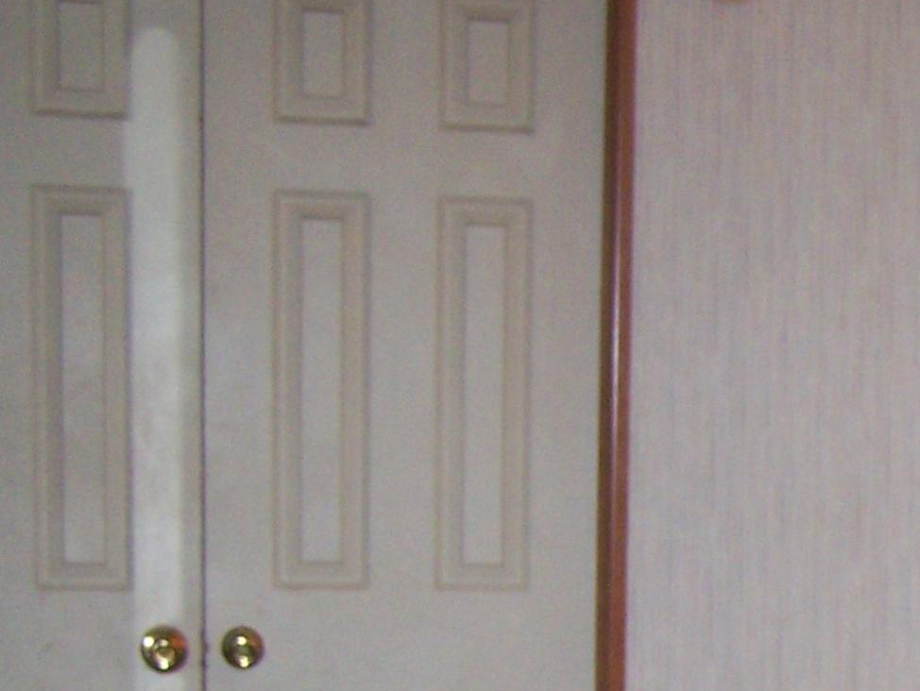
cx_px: 1235
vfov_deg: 12.3
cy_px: 860
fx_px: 3112
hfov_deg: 15.9
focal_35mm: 117
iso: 160
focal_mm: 6.3
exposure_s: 1/60
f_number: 2.8
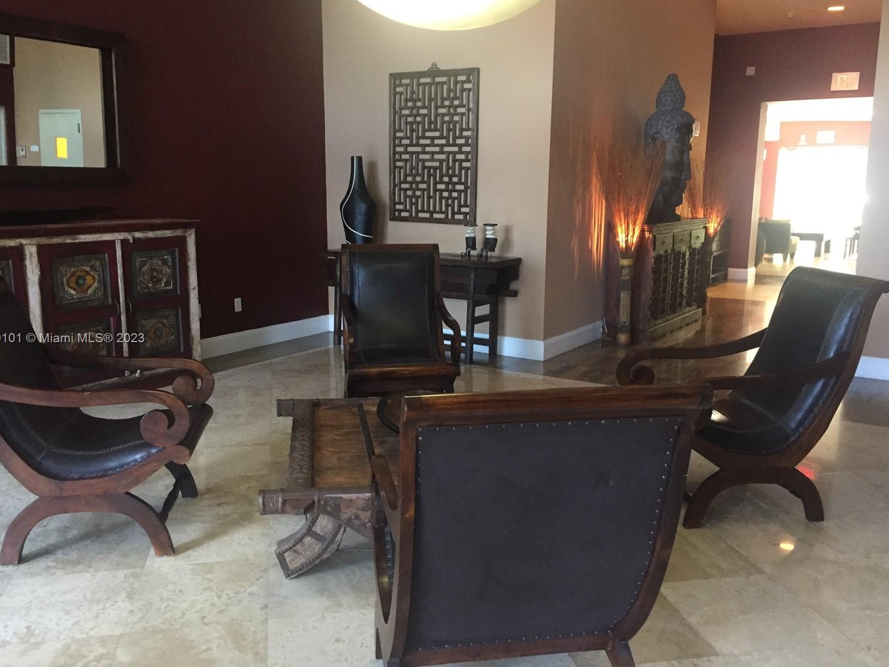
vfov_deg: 45.4
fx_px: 796
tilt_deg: -11.4
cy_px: 339
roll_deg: -1.0
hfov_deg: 58.3
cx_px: 430
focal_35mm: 31
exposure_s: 1/20
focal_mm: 4.15
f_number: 2.2
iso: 250
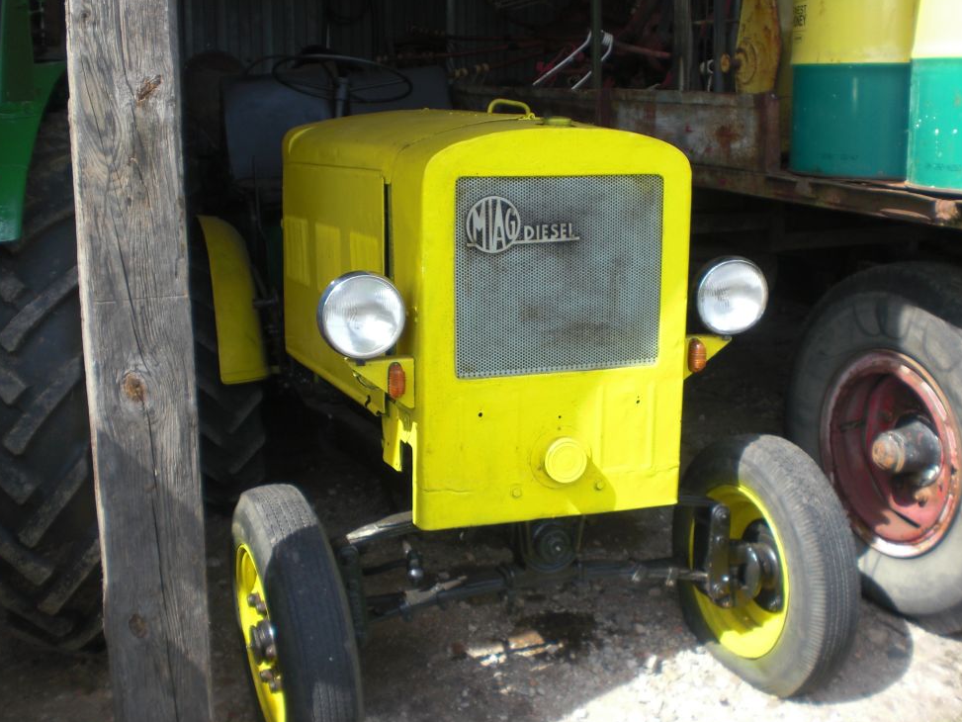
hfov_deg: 46.8
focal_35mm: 40
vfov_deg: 36.0
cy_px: 353
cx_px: 492
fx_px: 1112
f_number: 3.1
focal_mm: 6.3
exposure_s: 1/320
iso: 64
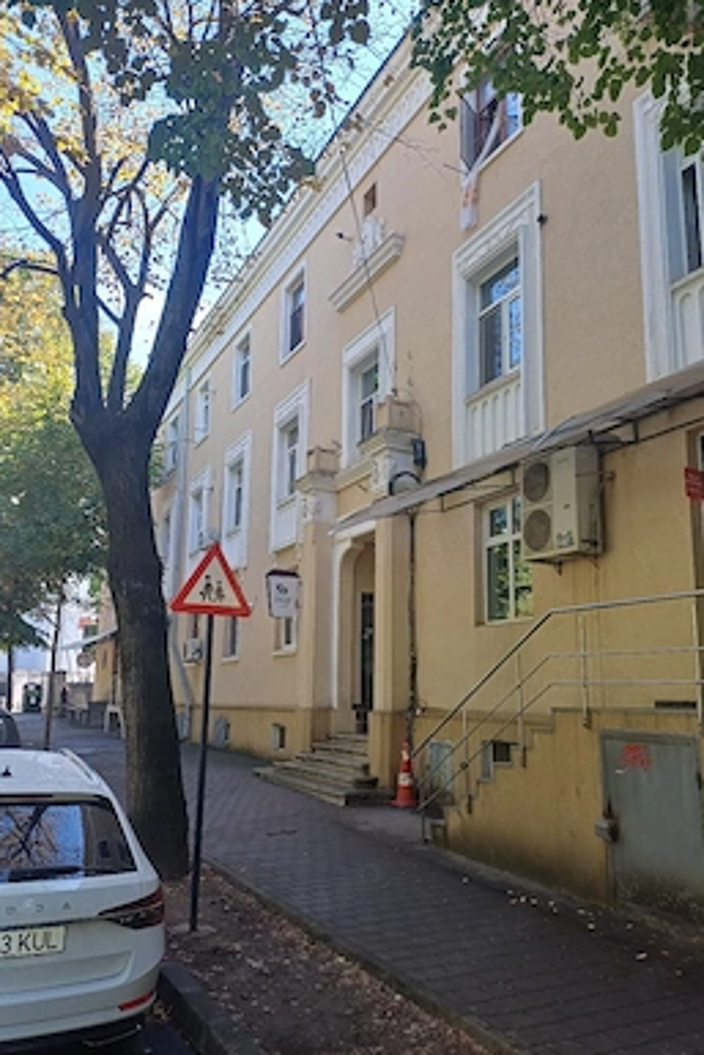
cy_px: 532
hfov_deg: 48.0
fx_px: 791
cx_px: 348
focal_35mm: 27
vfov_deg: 67.4
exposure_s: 1/164
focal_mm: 4.65
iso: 50
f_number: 1.8
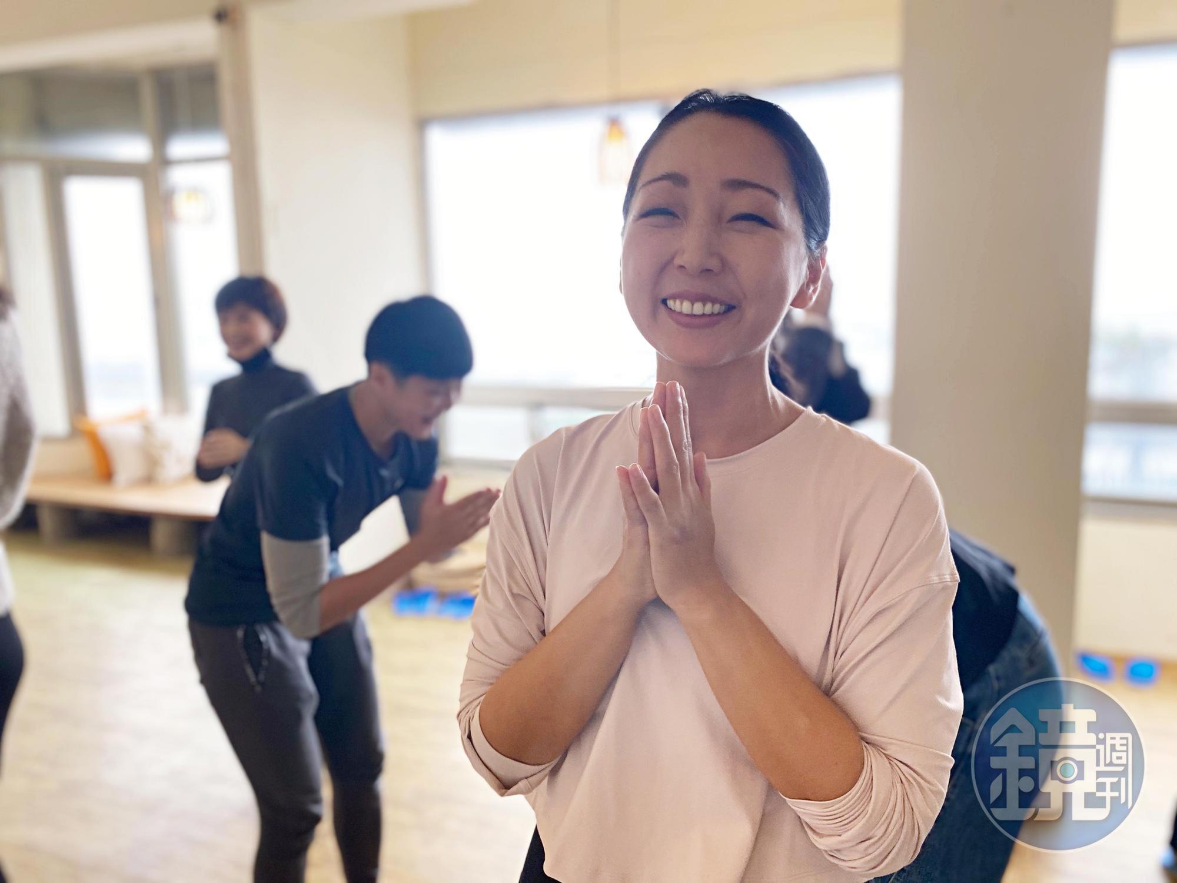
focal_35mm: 26
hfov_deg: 67.3
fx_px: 884
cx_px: 588
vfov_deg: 53.1
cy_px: 442
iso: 100
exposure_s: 1/120
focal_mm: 4.25
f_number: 1.8
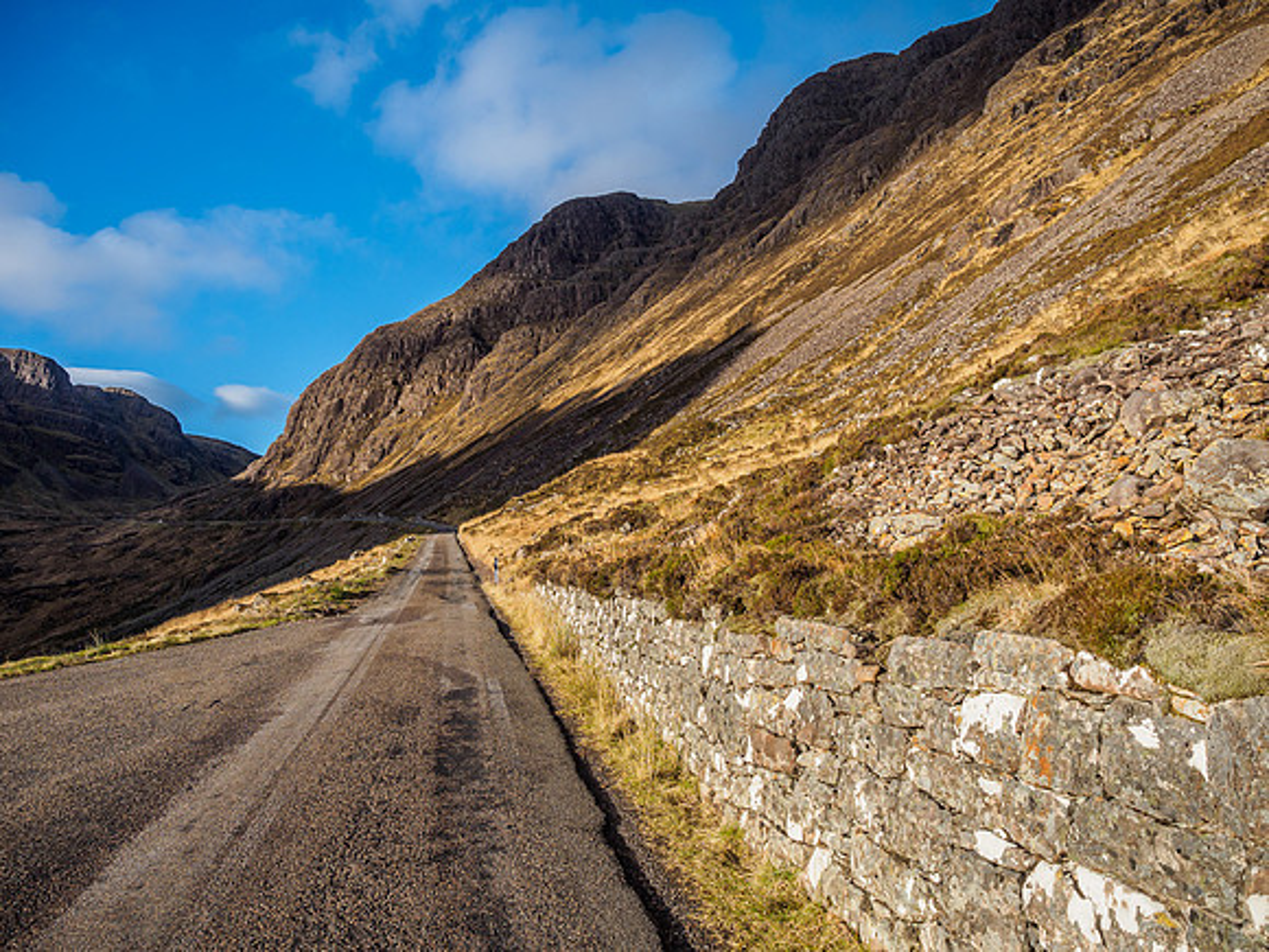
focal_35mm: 24
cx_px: 634
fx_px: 880
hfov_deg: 71.6
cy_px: 476
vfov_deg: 56.8
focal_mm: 12
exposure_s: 1/2000
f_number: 2.8
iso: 200
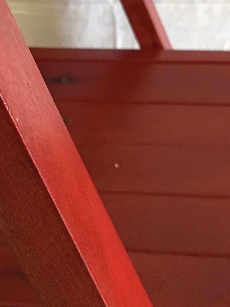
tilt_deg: -27.9
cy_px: 33
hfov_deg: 15.2
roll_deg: -0.6
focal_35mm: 95
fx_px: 842
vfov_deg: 20.3
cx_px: -10
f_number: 2.2
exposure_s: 1/33
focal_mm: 4.15
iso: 160
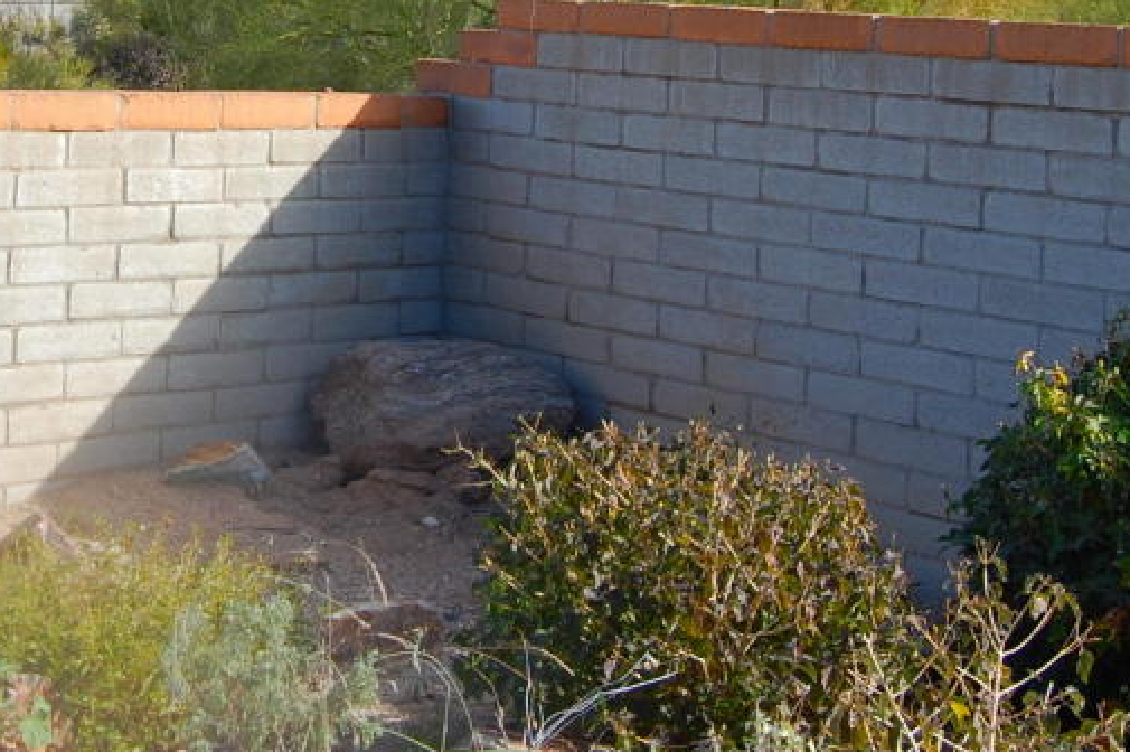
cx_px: 225
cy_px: 87
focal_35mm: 96
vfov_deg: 14.1
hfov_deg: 21.0
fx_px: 3011
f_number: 8
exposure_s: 1/250
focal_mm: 28
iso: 200
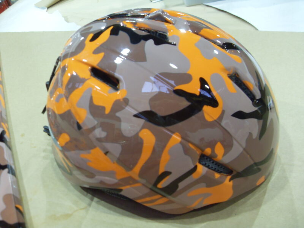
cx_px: 152
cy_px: 114
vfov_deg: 40.7
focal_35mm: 35
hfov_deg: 52.6
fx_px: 307
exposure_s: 1/15
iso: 200
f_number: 2.8
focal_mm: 6.3
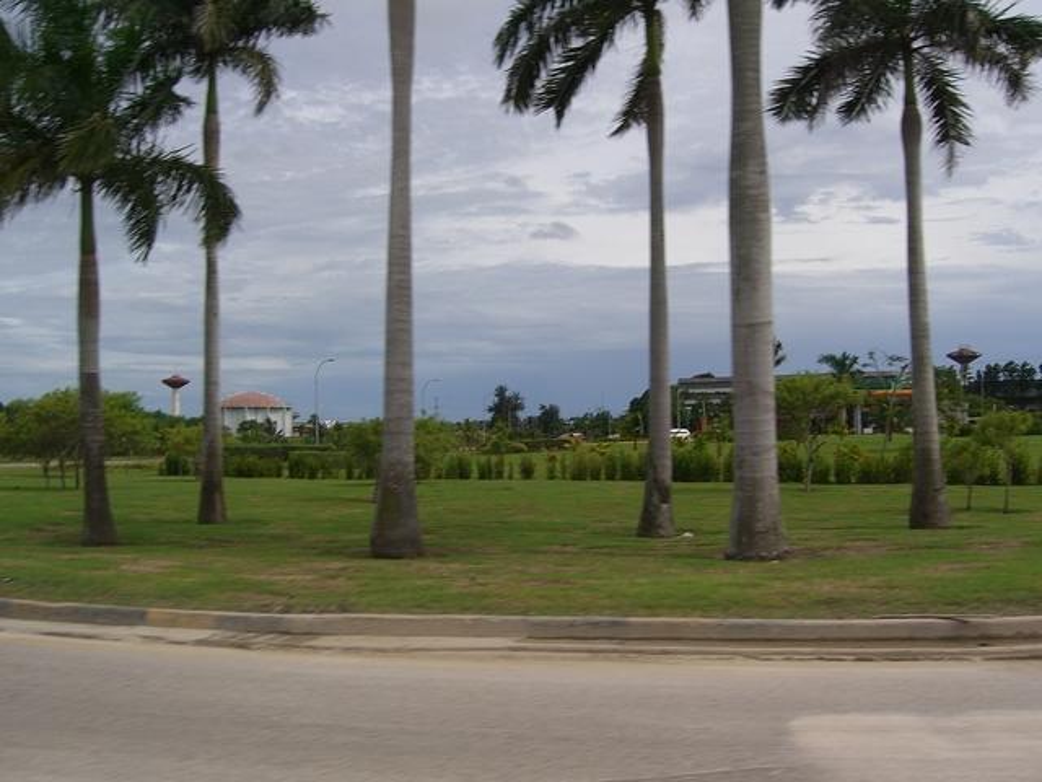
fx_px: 1144
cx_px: 521
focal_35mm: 38
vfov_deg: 37.7
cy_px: 391
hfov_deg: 49.0
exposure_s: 1/250
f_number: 8
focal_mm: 7.9
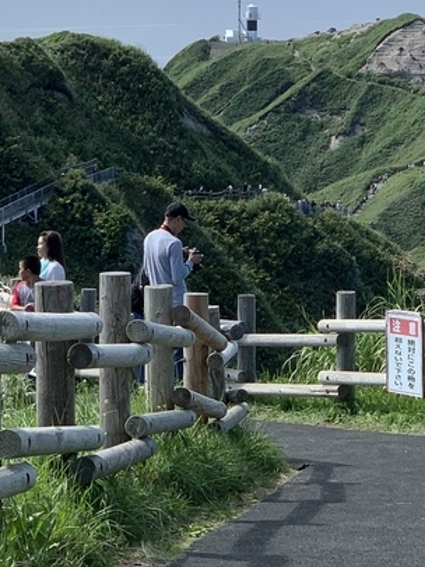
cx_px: 264
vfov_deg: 12.7
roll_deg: -0.7
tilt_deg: -0.7
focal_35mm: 154
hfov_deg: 9.6
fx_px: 2520
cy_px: 55
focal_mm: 6
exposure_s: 1/1546
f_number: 2.4
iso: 16
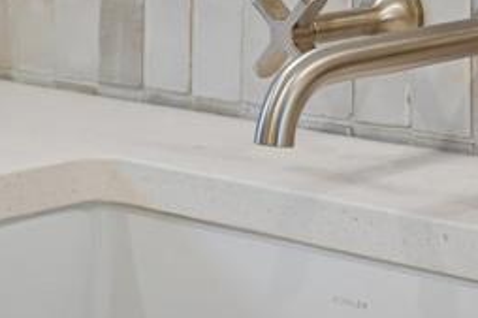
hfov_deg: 15.2
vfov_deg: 9.9
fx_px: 1765
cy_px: -179
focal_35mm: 133
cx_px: 433
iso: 400
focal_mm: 33
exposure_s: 1/50
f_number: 4
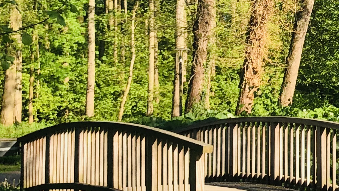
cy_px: -5
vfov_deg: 11.0
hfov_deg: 18.3
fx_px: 980
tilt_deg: +5.2
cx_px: 444
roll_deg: +1.8
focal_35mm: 109
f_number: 1.8
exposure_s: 1/615
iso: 20
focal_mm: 3.99
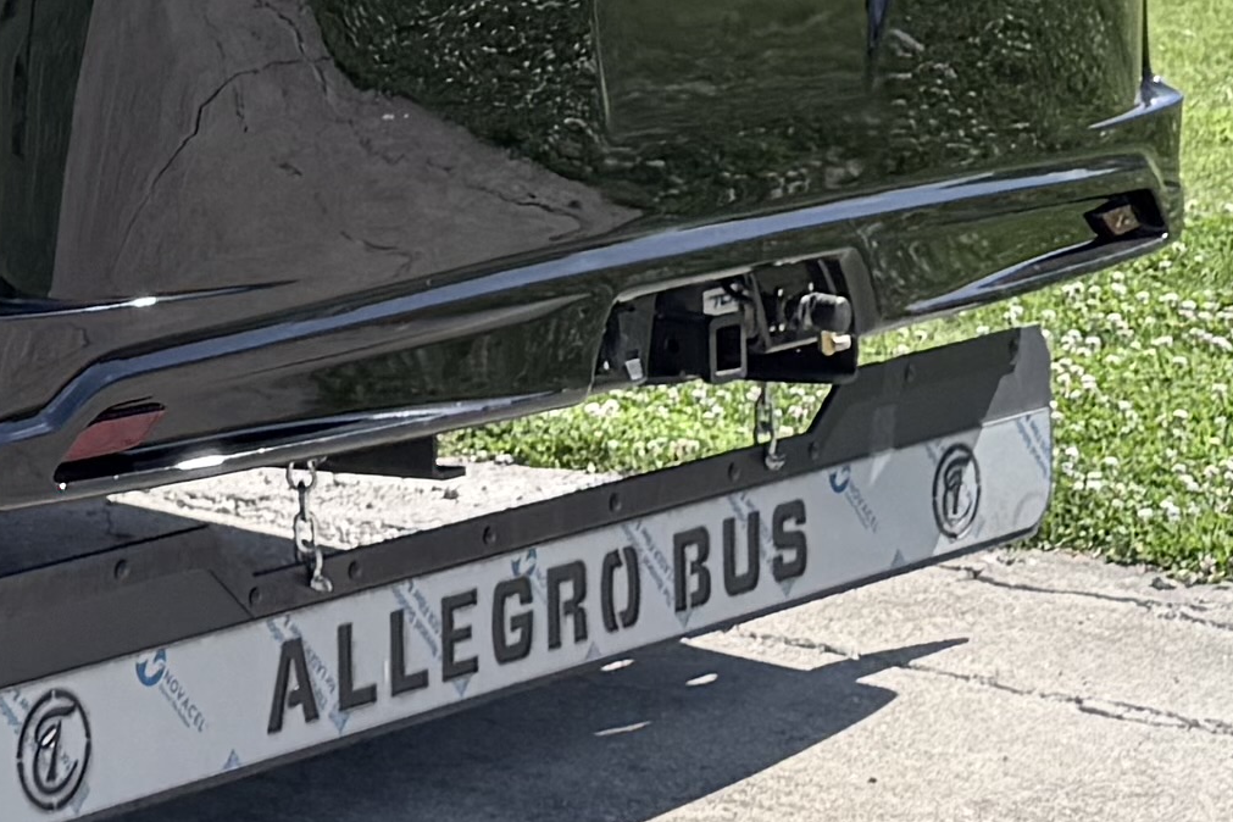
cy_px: -883
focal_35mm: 141
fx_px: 4829
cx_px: -671
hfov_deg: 13.6
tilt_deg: +1.8
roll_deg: -1.6
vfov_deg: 9.1
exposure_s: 1/3279
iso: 80
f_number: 1.78
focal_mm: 6.76
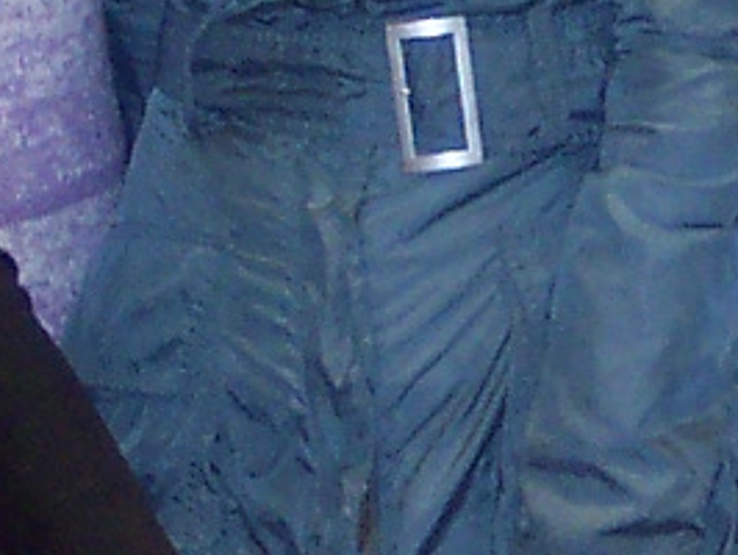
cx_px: 985
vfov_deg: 5.1
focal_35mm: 290
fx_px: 6188
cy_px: 133
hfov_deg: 6.8
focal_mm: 8
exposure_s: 1/30
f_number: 2.8
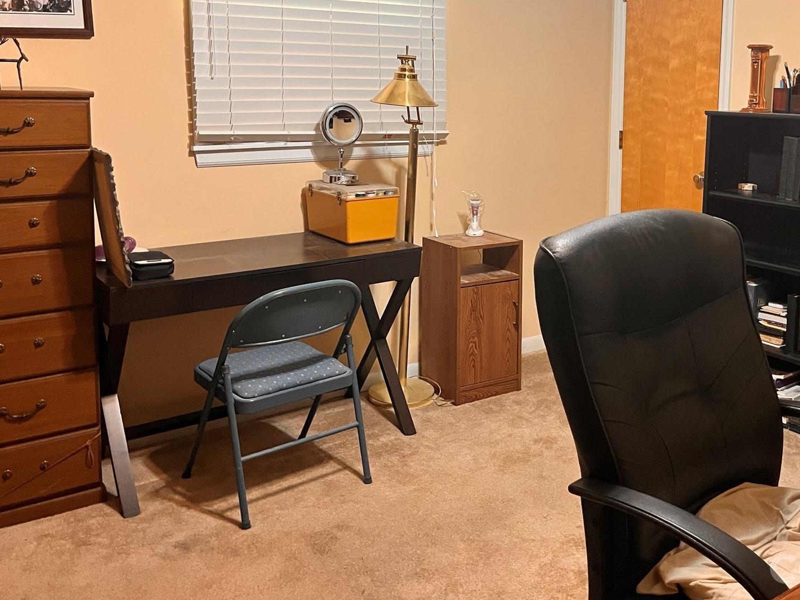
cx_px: 535
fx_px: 855
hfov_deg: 49.2
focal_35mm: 37
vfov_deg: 38.1
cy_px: 184
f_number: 1.6
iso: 400
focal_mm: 5.1
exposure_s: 1/60
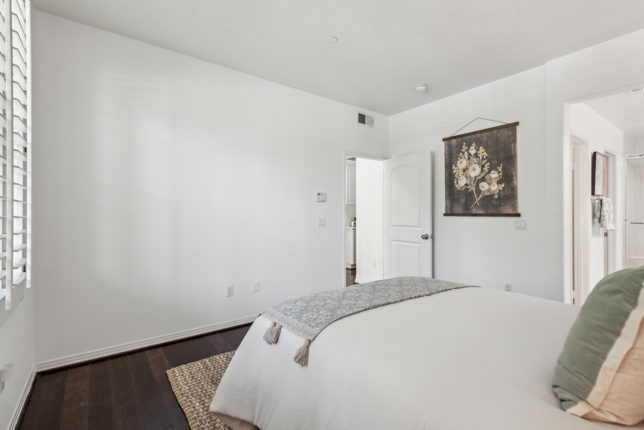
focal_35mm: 16
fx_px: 286
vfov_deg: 73.8
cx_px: 322
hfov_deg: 96.7
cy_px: 215
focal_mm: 16
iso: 400
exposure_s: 1/15
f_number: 8
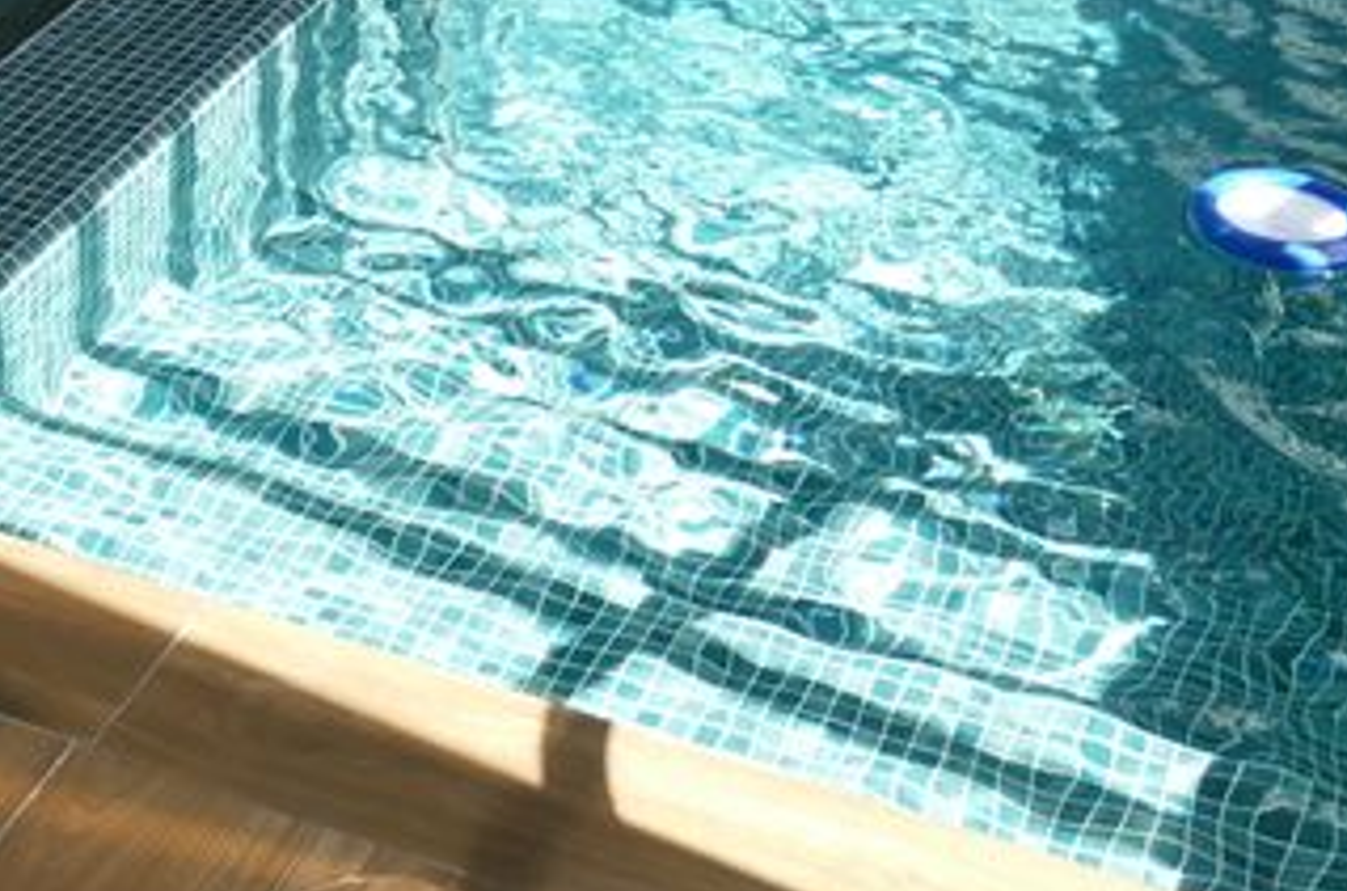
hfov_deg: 26.8
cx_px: 234
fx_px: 2762
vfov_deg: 17.6
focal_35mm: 74
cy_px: -116
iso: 125
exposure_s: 1/100
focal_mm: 9.12
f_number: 4.5
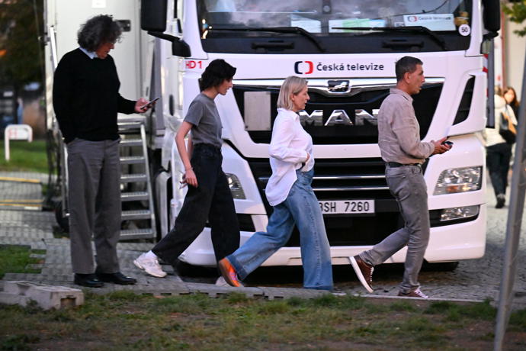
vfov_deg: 10.2
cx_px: 263
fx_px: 1972
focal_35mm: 135
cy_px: 176
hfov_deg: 15.2
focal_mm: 135
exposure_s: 1/100
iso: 20000
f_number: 2.8
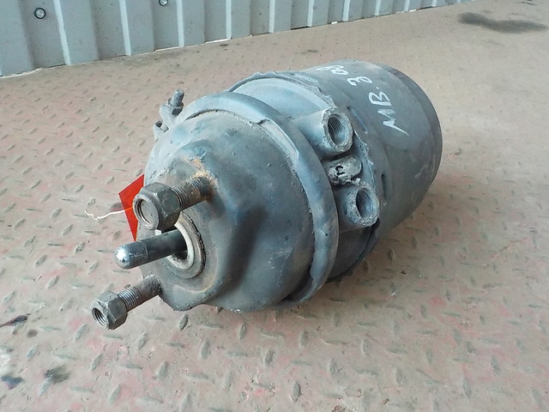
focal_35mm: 30
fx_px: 476
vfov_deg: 46.8
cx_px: 274
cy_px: 206
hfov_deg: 60.0
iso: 800
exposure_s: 1/40
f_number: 3.3
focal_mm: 4.1
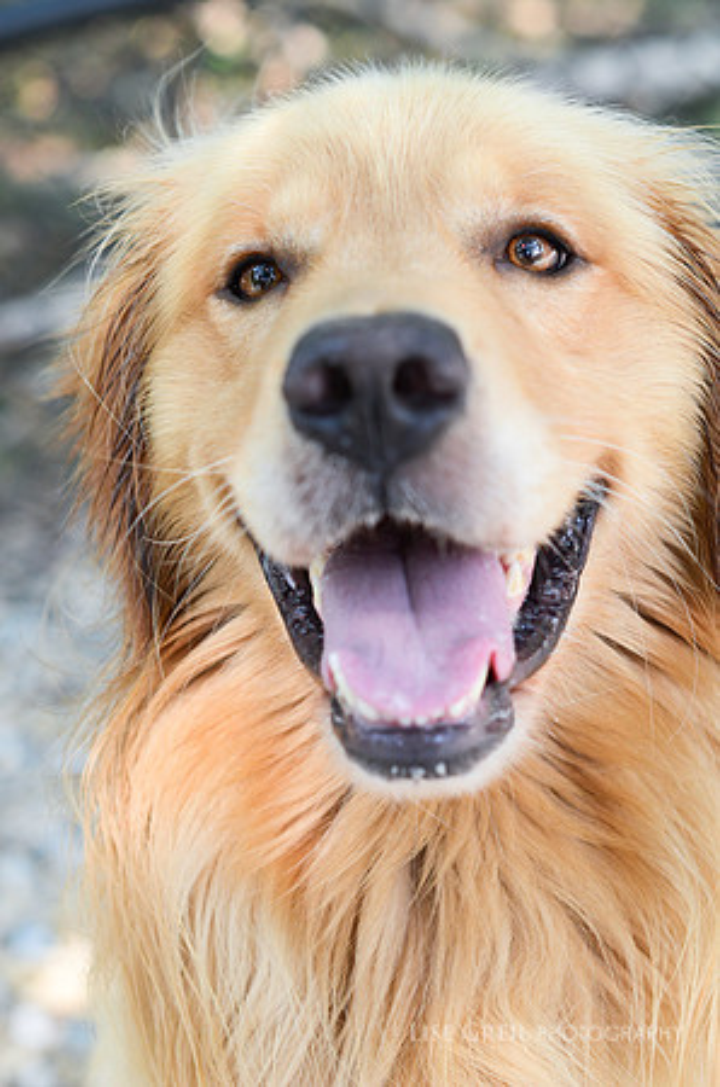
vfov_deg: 27.0
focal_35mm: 75
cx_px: 360
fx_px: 2260
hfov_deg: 18.1
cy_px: 544
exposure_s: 1/640
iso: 400
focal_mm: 50
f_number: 3.5
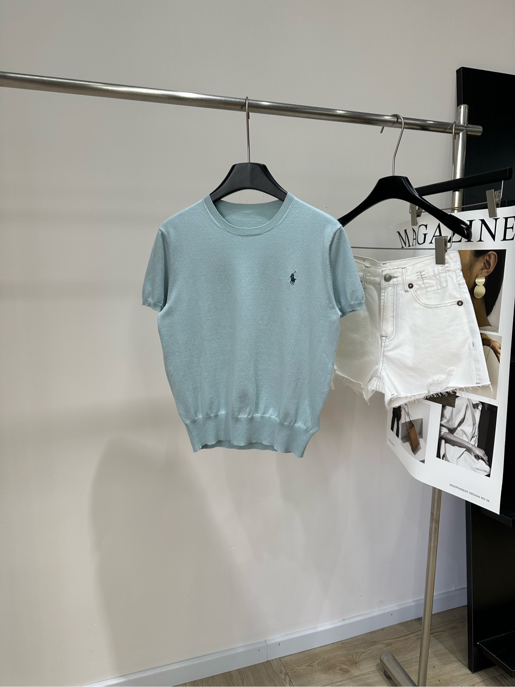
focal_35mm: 24
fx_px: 476
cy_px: 344
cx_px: 258
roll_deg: -0.5
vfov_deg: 71.6
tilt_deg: -10.1
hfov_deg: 56.8
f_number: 1.78
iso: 80
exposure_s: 1/266
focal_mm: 6.86
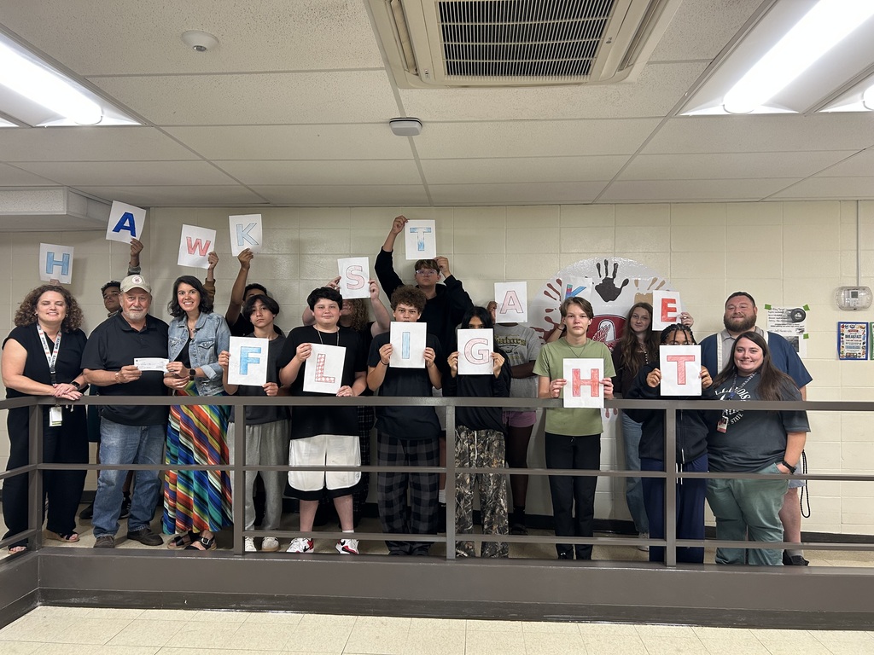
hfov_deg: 67.3
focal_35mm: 26
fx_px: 656
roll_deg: -0.1
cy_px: 328
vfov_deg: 53.1
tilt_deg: +1.0
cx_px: 437
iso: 125
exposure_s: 1/60
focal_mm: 5.7
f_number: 1.5
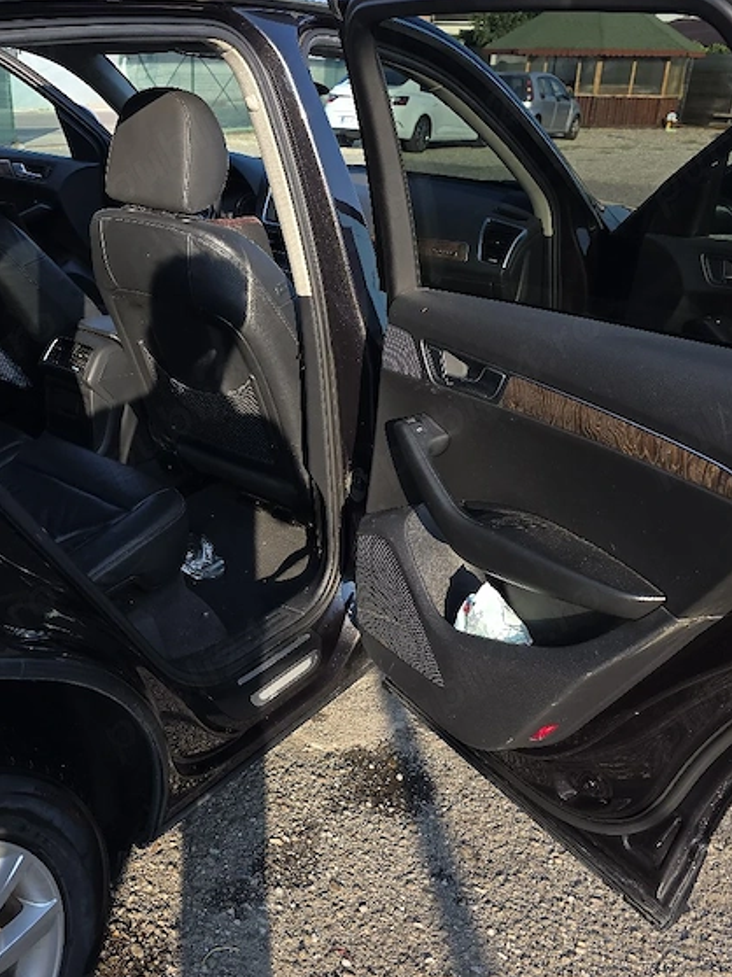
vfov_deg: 55.3
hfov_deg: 42.7
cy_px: 436
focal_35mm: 33
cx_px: 285
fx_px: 931
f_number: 1.7
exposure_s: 1/217
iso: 12
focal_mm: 6.3
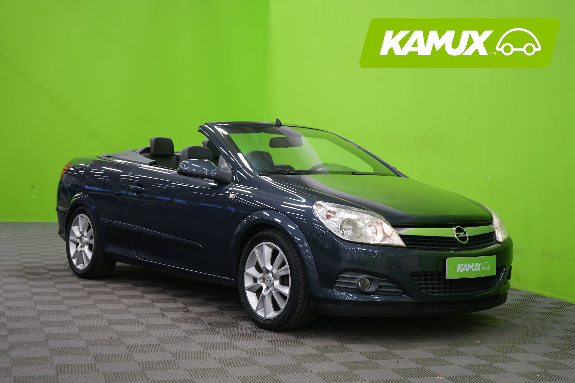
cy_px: 192
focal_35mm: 53
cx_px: 288
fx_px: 846
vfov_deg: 25.5
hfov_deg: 37.5
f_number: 5
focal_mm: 53
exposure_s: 1/8
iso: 400
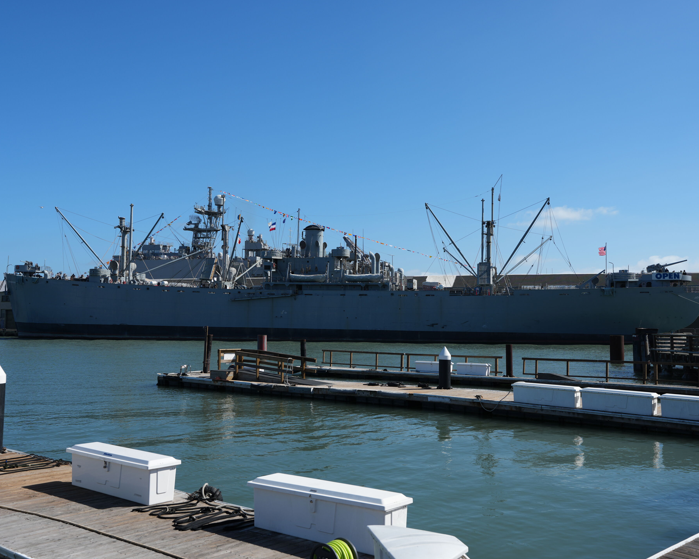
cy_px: 280
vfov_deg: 42.2
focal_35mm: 35
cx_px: 347
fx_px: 724
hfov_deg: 51.5
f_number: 5
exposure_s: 1/800
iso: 100
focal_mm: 31
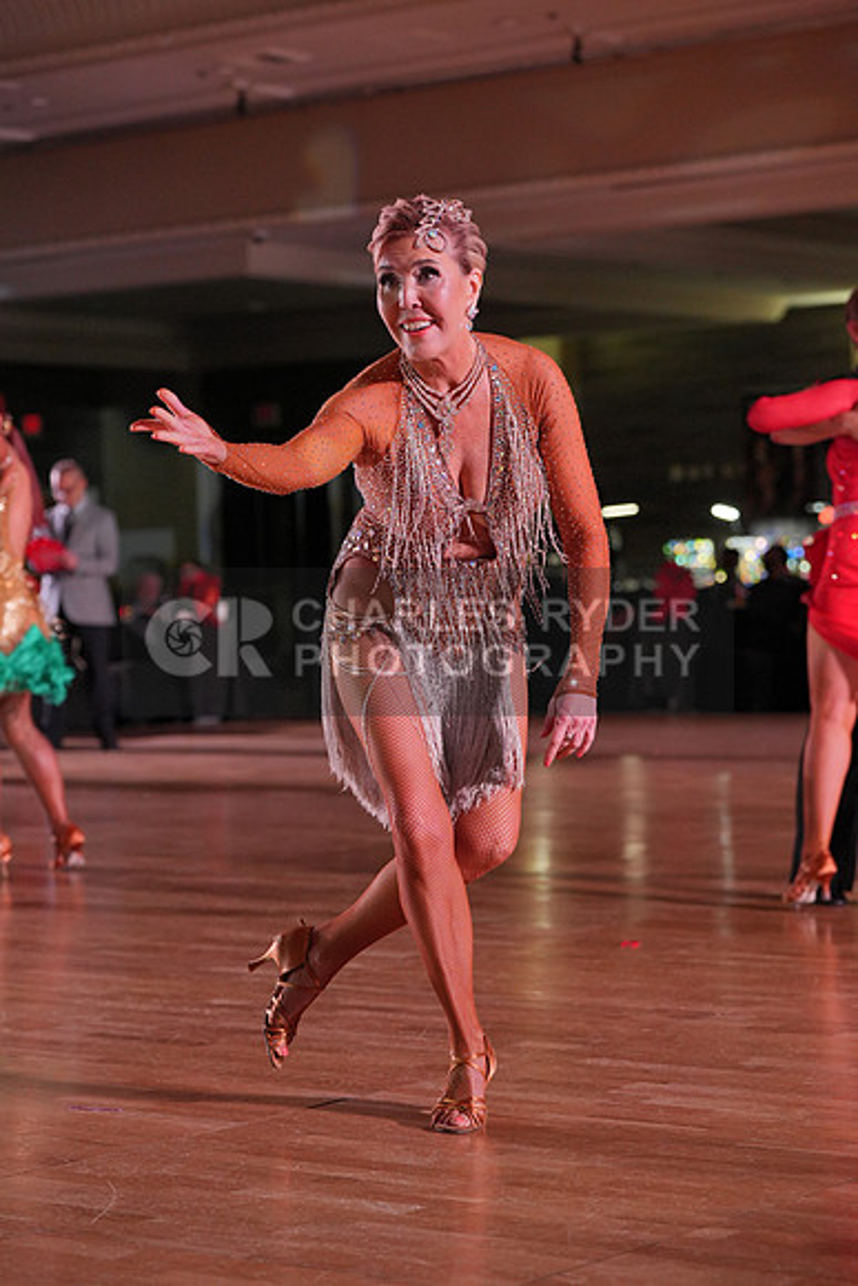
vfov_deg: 24.5
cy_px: 643
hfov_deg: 16.5
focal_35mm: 83
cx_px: 429
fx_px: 2965
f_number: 4
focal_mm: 83
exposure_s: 1/500
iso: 2000
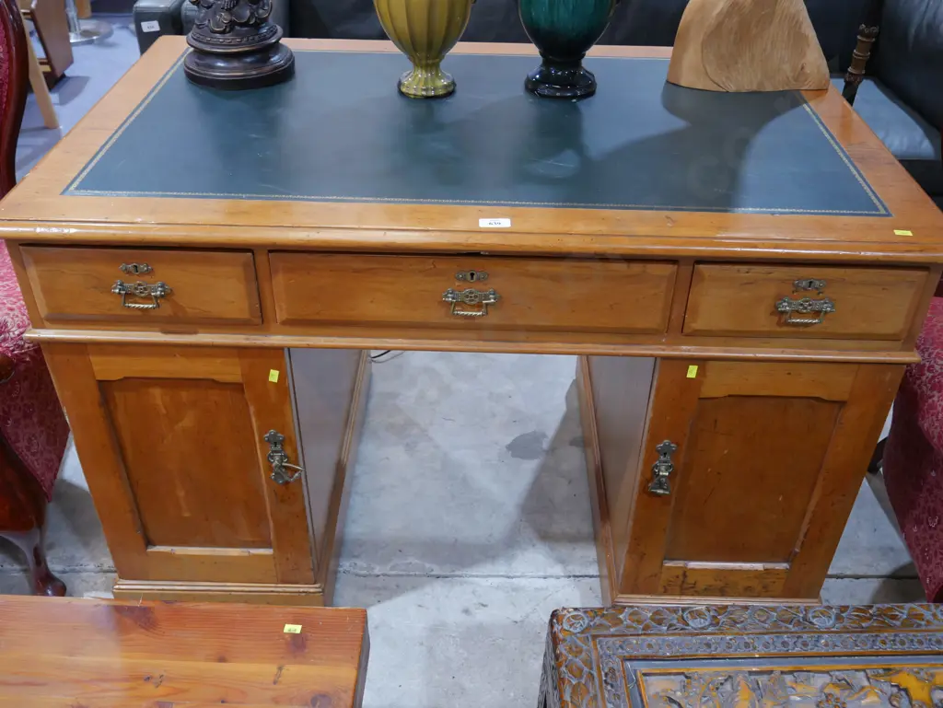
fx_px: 927
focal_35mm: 34
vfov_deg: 41.8
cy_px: 354
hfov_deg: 53.9
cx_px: 472
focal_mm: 17
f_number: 4
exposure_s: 1/60
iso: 500
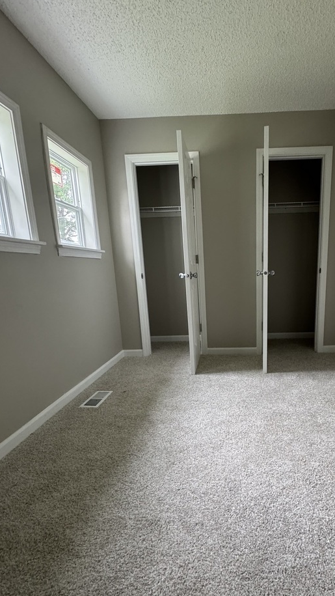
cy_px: 327
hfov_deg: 59.6
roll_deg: +1.9
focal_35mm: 18
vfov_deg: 92.4
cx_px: 224
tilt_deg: -12.4
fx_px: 284
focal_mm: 2.22
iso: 320
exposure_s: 1/60
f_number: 2.2
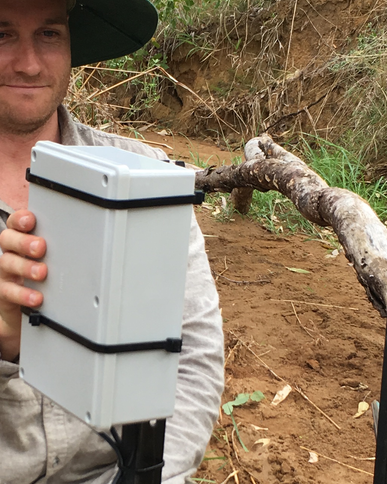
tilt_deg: -17.5
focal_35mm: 89
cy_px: 335
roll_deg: +0.8
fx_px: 1274
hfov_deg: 17.2
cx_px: 100
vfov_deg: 21.4
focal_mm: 4.15
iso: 25
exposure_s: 1/286
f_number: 2.2
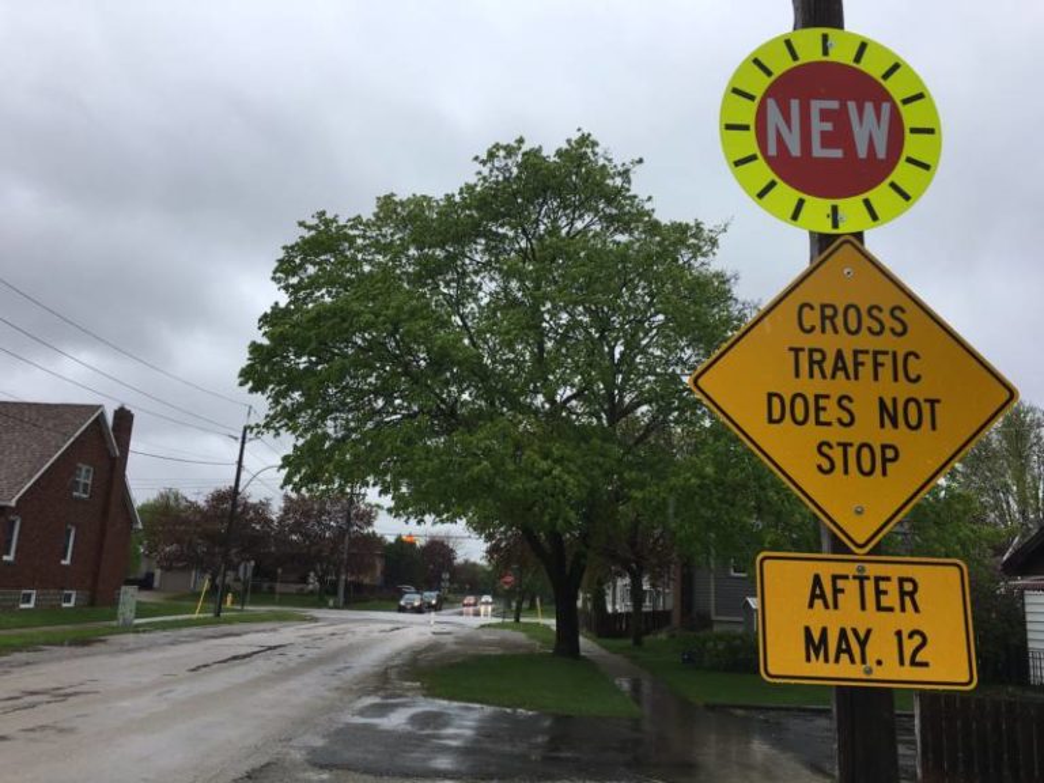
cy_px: 392
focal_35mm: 29
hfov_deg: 61.7
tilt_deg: +13.0
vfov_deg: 48.2
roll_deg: -2.4
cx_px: 522
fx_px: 875
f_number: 2.2
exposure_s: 1/635
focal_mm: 4.15
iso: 25
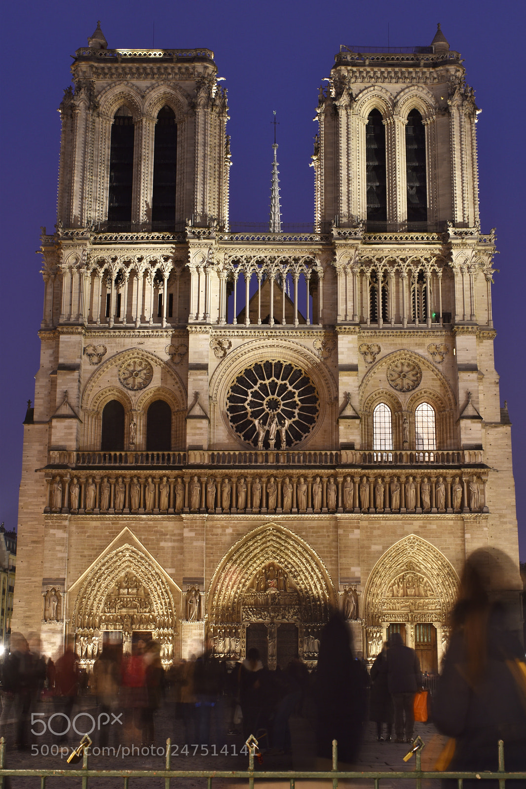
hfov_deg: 25.7
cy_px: 394
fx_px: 1151
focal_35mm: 52
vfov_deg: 37.9
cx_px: 263
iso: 100
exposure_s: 20
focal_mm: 35
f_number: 13
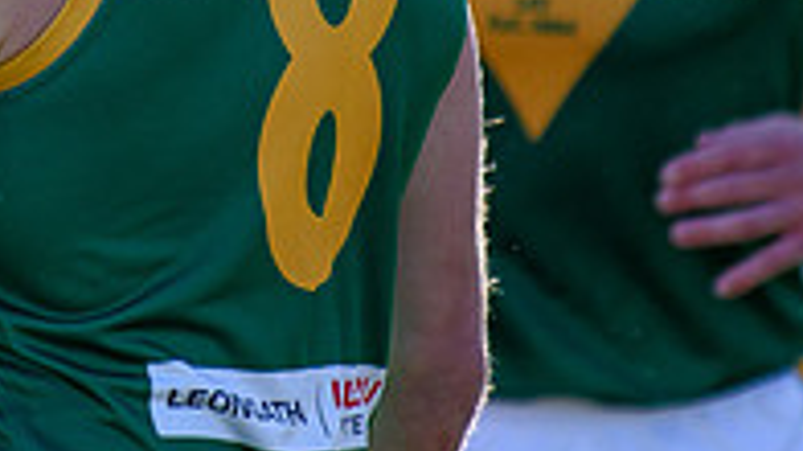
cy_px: -340
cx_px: -274
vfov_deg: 1.0
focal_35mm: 1184
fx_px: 25196
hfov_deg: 1.8
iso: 140
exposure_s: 1/1250
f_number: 2.8
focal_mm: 200
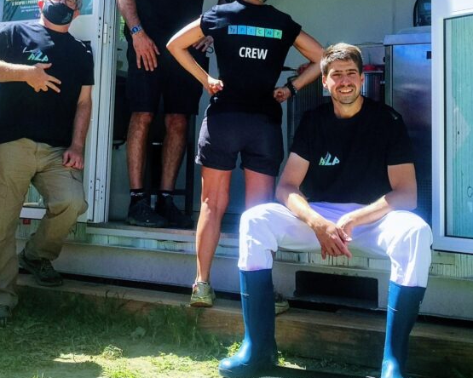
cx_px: 150
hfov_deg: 34.4
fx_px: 756
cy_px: 56
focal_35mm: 54
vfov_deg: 27.3
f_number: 1.6
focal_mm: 3.95
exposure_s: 1/628
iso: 50
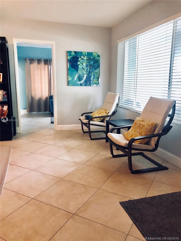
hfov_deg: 49.7
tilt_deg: -9.6
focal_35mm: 28
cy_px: 120
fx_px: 195
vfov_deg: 63.4
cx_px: 90
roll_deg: -0.2
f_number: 1.8
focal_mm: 3.99
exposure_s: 1/15
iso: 64
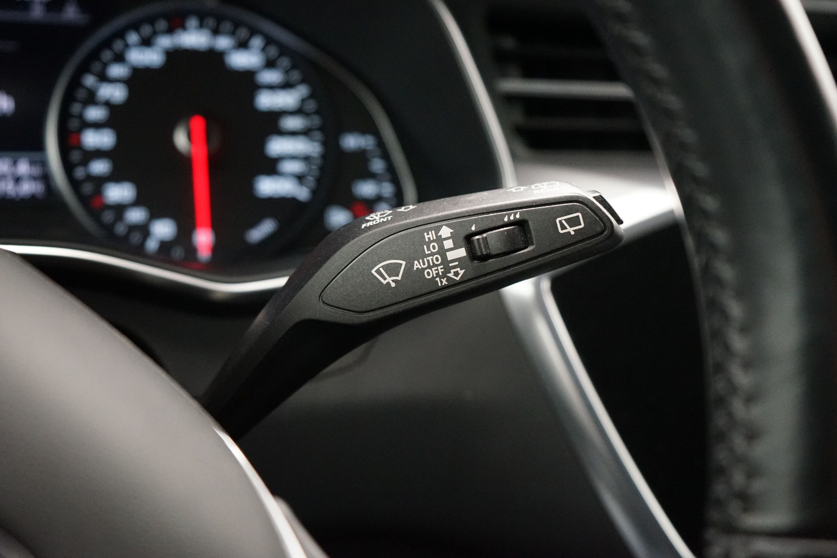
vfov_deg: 32.6
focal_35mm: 41
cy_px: 279
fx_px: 953
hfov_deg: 47.4
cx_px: 418
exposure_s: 1/60
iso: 6400
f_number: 4.5
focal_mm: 41
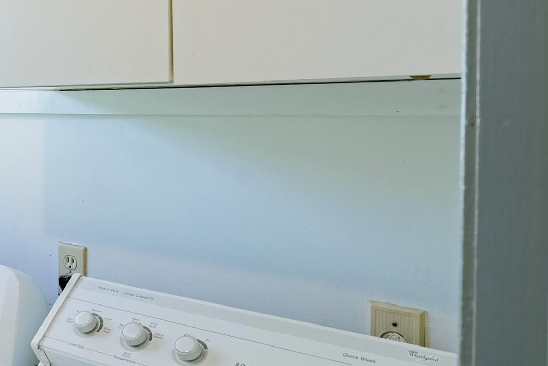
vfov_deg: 29.1
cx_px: -220
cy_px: 122
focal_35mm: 46
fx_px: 701
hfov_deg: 30.2
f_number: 8
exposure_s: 1/250
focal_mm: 16
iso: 400
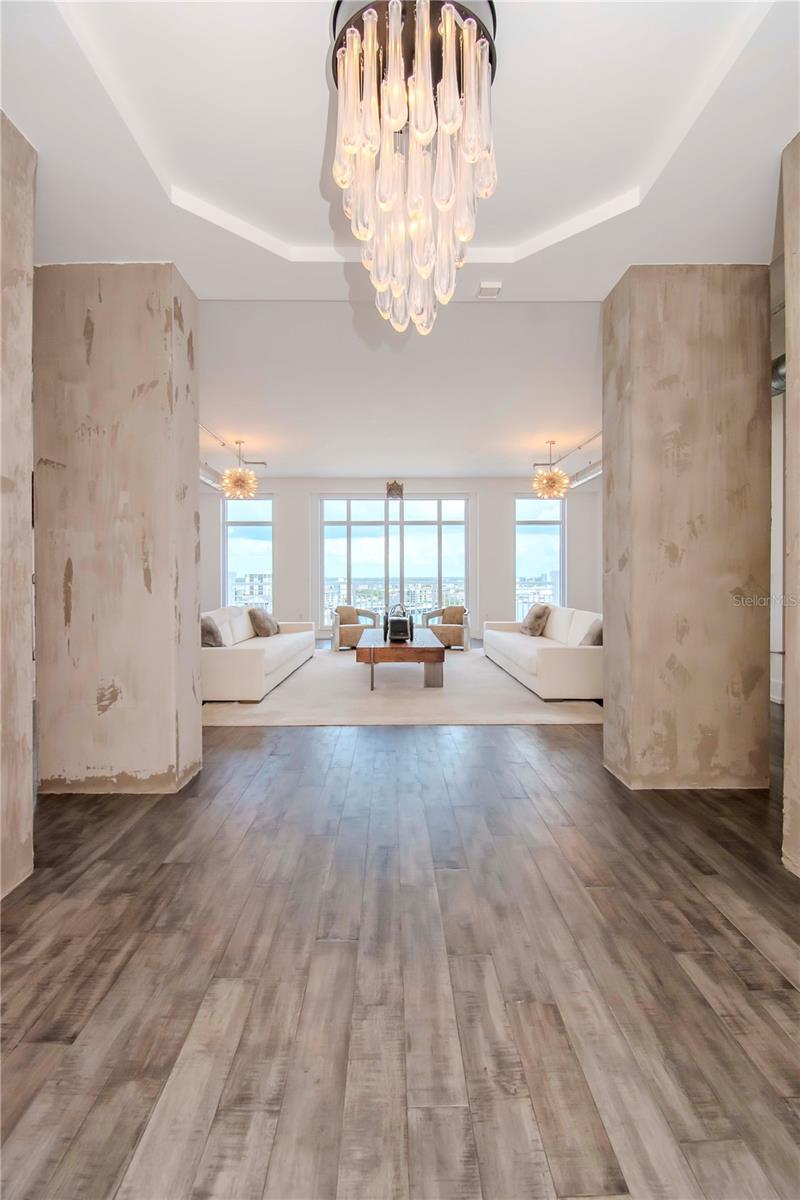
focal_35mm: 15
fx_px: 500
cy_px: 600
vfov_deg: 100.4
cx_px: 400
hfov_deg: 77.3
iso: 800
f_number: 20
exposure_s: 1/200
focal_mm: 10
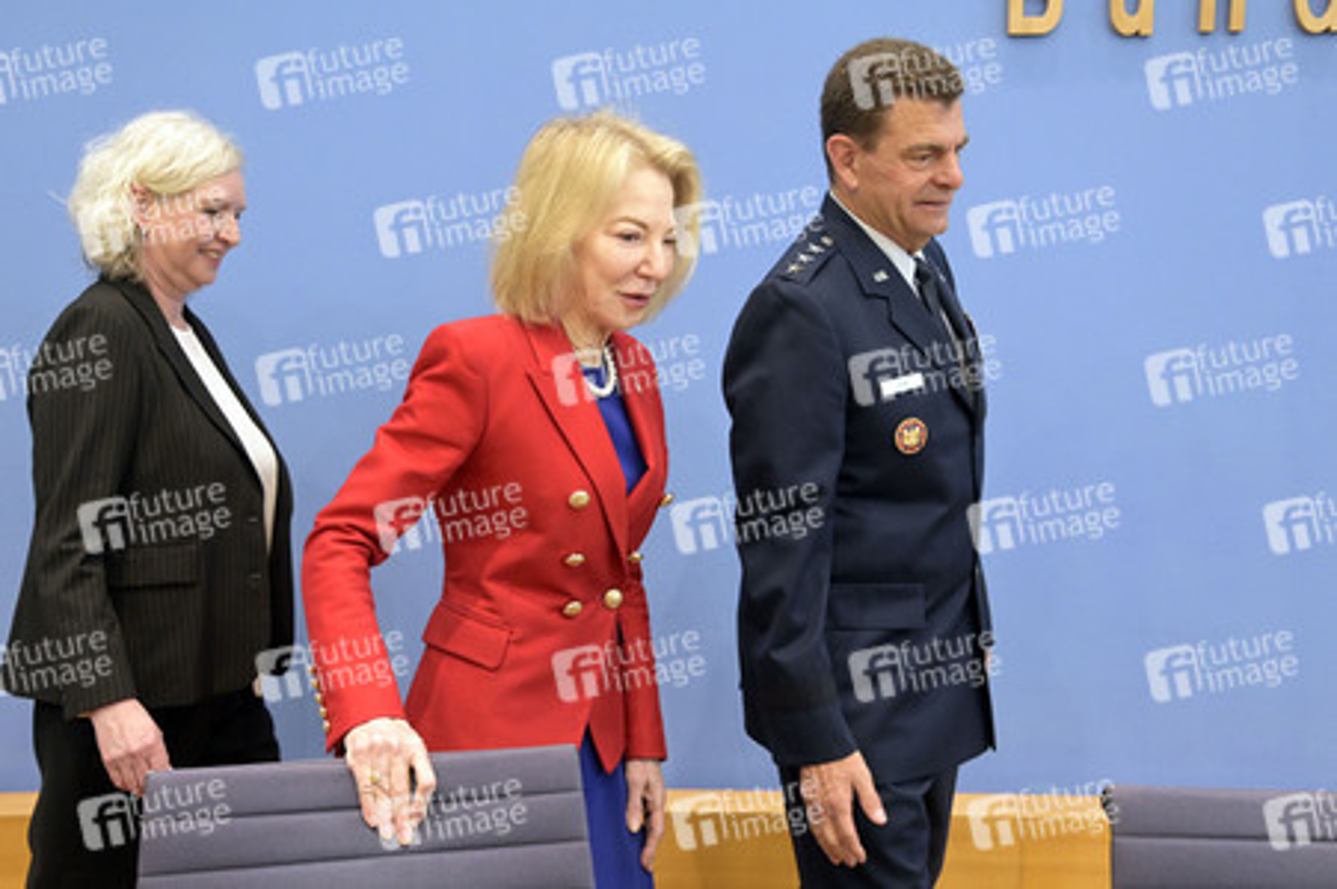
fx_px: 1670
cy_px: 444
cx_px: 668
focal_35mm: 45
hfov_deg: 43.6
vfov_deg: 29.8
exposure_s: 1/400
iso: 5000
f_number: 5.6
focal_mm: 45
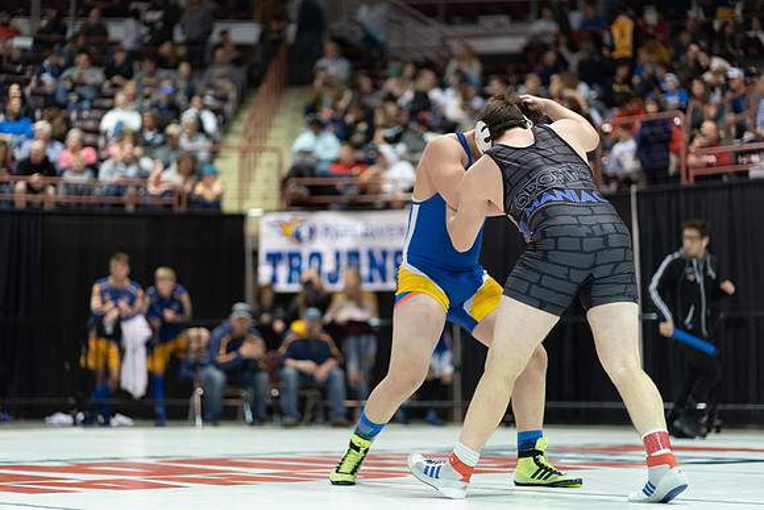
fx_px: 1804
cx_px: 382
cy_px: 255
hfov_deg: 23.9
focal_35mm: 85
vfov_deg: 16.1
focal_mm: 85
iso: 2000
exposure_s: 1/500
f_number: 1.8
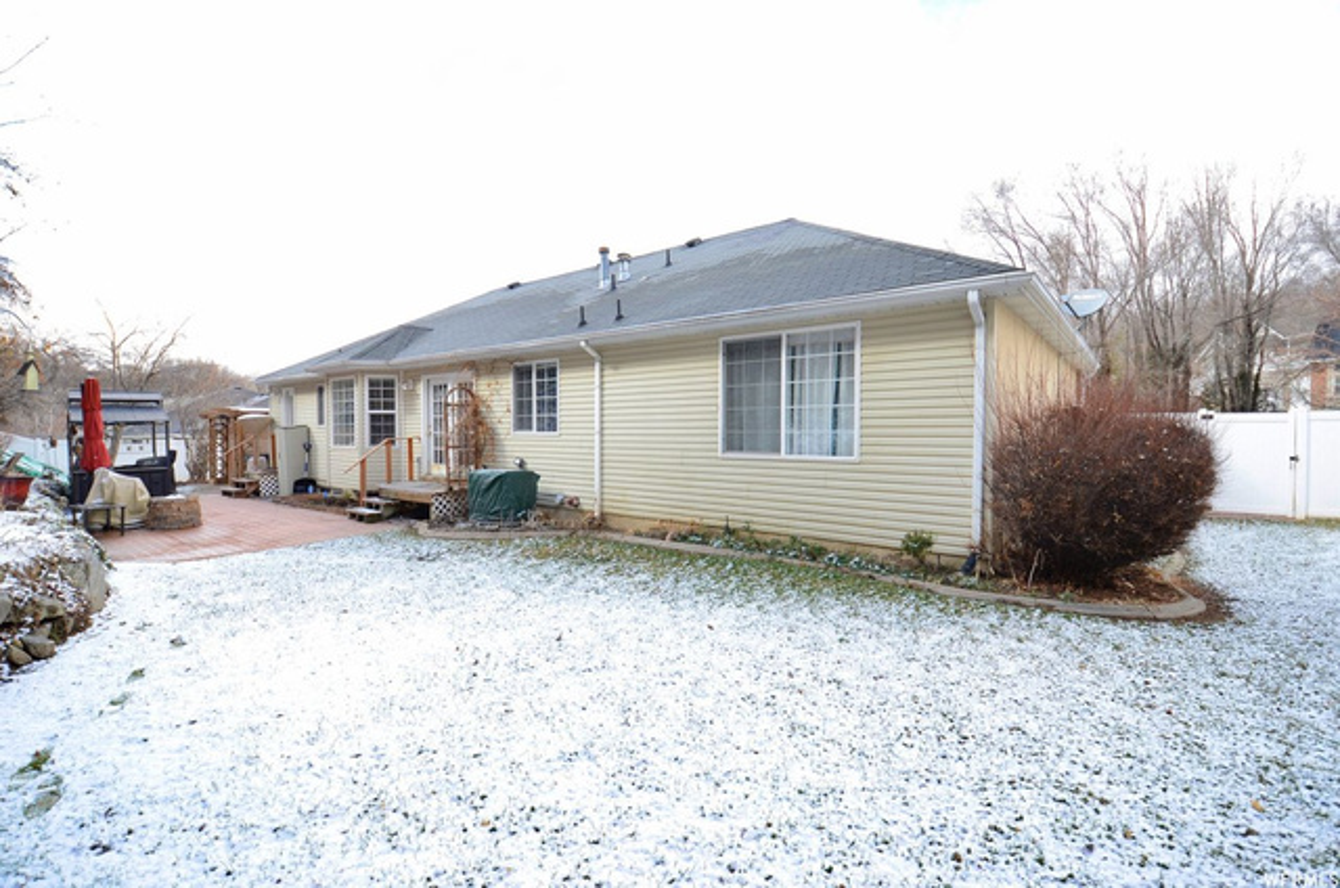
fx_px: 557
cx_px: 670
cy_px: 444
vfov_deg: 77.1
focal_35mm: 15
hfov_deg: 100.5
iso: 100
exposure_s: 1/100
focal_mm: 10
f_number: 5
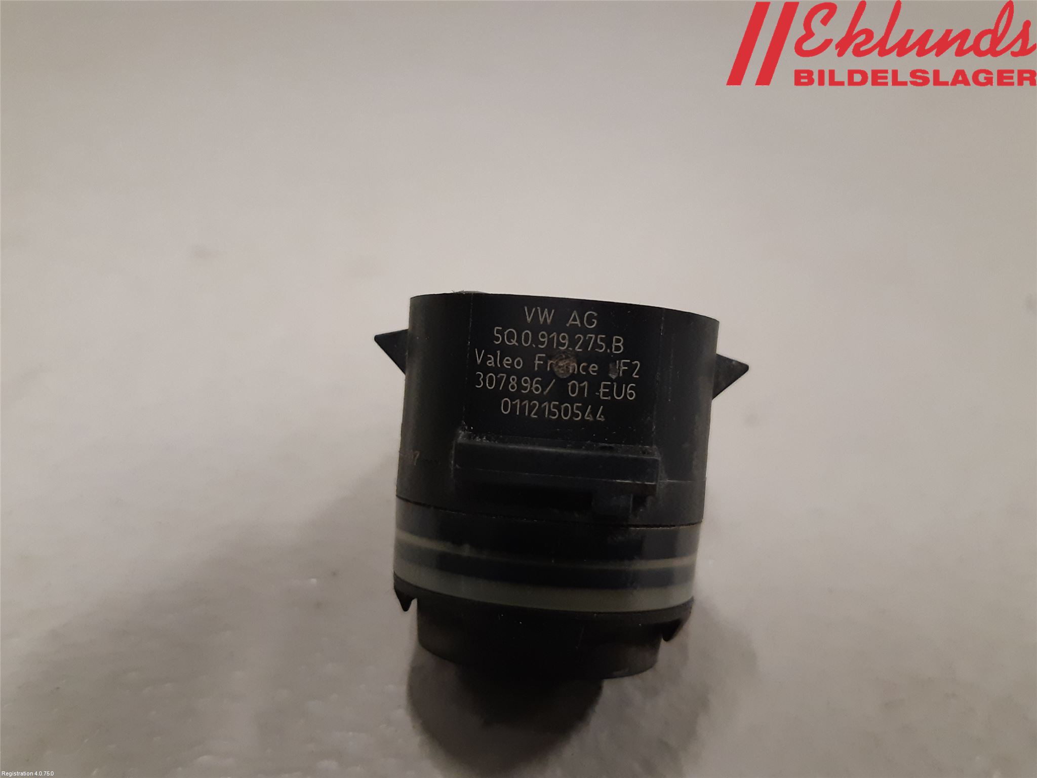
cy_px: 389
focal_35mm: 26
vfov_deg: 53.1
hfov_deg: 67.3
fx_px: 779
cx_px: 518
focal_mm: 3.93
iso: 250
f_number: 1.7
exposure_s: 1/50
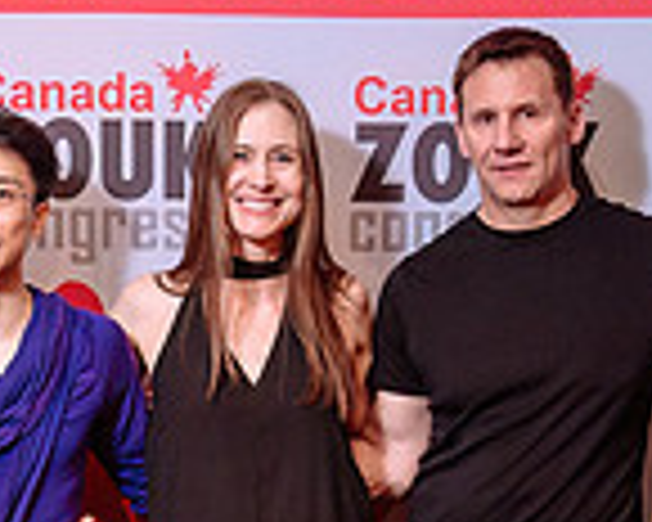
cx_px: 223
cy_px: 609
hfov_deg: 14.6
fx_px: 2547
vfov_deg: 11.5
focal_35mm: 132
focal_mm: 26
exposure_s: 1/100
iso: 500
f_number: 5
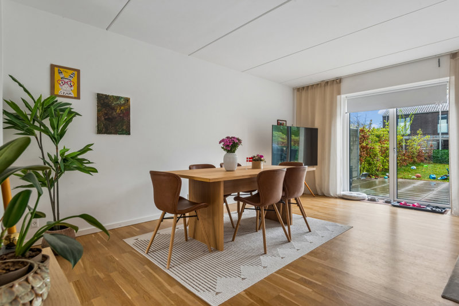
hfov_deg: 86.9
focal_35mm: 19
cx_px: 230
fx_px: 242
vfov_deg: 64.5
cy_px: 153
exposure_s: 1/8
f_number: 10
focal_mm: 19
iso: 320
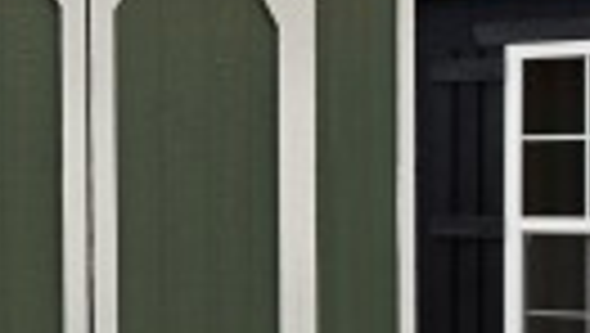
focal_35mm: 122
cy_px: 162
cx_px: -432
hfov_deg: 15.4
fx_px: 1911
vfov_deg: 10.0
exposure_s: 1/6806
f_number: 1.4
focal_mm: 6.5
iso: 64
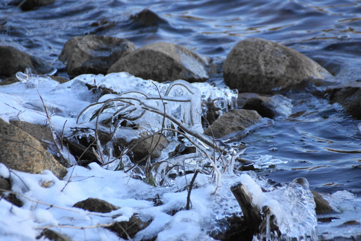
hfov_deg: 5.5
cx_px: 180
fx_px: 3760
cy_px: 120
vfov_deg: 3.7
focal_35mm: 375
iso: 1600
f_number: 6.3
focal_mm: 250
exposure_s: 1/250
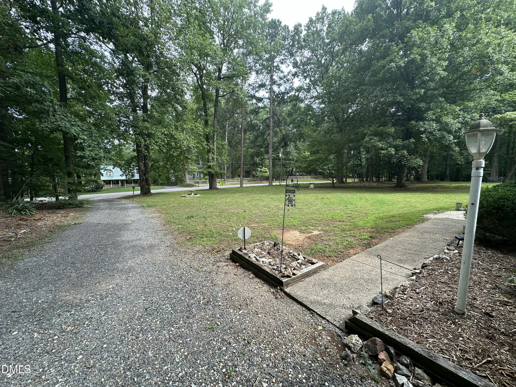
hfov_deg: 102.1
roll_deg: +0.7
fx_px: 209
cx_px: 258
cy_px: 194
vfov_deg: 85.7
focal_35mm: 14
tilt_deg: -8.0
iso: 40
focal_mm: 2.22
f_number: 2.2
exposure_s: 1/185
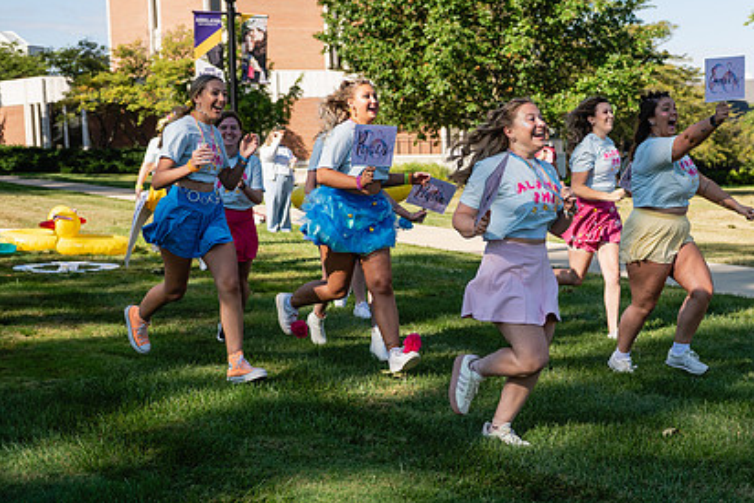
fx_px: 1173
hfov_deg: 35.1
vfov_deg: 24.2
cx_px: 532
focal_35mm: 56
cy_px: 300
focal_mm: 35
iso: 100
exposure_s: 1/1000
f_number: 3.2
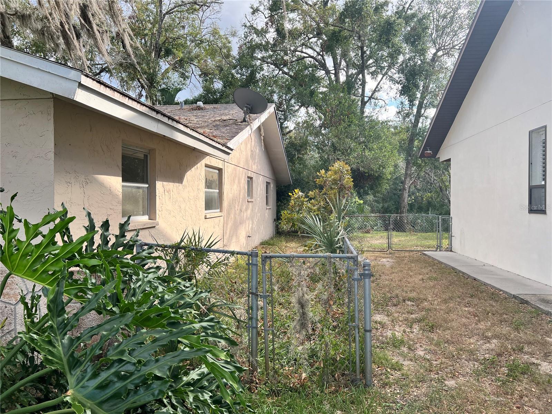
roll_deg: +0.4
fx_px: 415
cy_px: 207
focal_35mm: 26
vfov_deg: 53.1
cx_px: 276
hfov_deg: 67.3
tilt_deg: -0.8
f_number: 1.5
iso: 50
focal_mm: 5.7
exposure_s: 1/1029
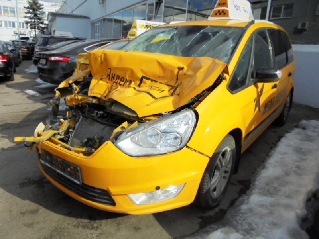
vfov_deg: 53.1
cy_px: 120
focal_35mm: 26
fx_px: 240
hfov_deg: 67.3
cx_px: 160
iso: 100
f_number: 11.5
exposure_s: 1/125
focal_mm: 4.6
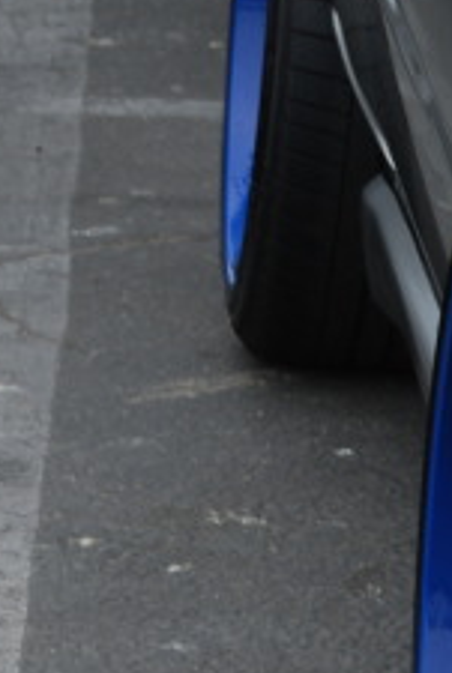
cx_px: 184
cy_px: -45
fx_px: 9017
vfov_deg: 4.3
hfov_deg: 2.9
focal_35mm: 481
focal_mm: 90
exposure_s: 1/60
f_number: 8
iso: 125
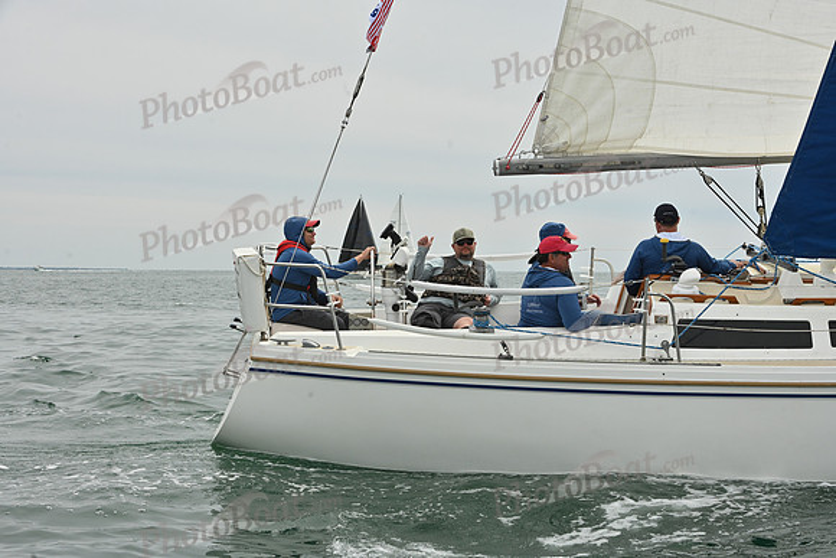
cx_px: 418
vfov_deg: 19.5
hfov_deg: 28.8
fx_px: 1626
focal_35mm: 70
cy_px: 279
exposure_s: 1/800
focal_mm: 70
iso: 320
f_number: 13
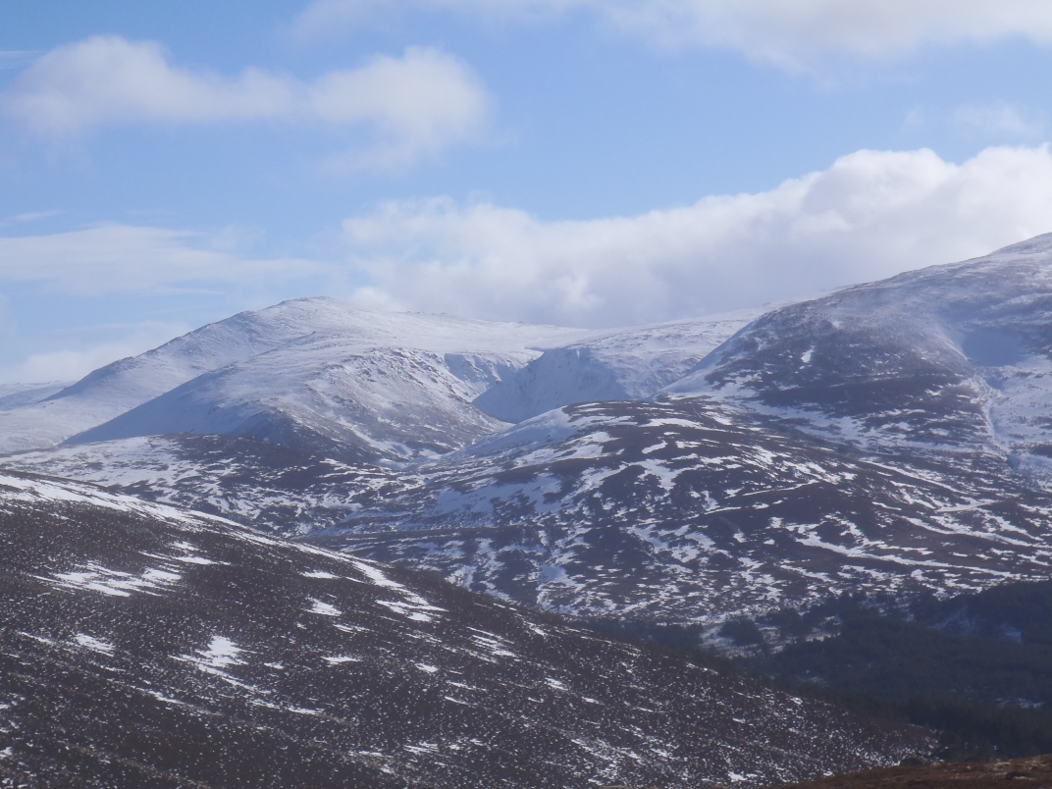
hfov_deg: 19.3
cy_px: 394
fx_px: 3100
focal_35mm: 102
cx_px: 526
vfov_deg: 14.5
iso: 80
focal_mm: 18.2
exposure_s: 1/500
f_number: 6.3
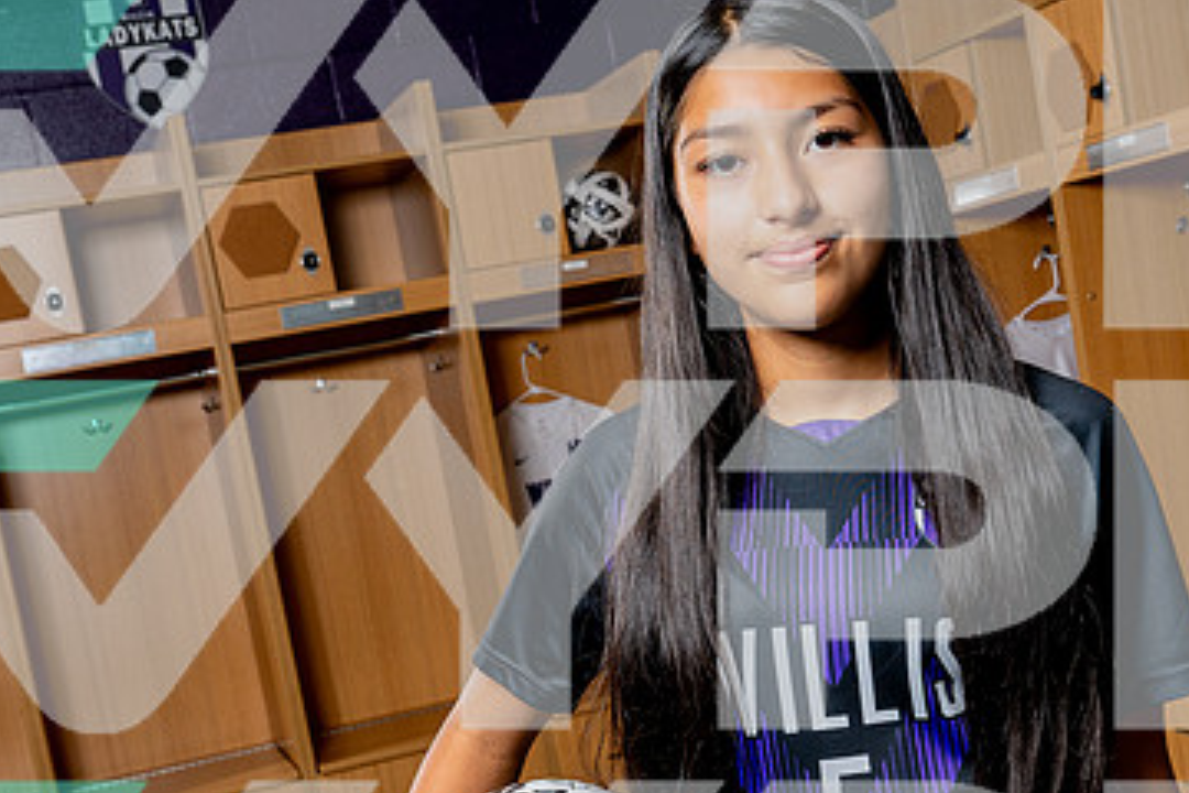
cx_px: 654
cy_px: 557
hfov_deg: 34.5
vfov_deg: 23.2
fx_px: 1915
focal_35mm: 58
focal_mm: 36
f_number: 8
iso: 200
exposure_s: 1/250
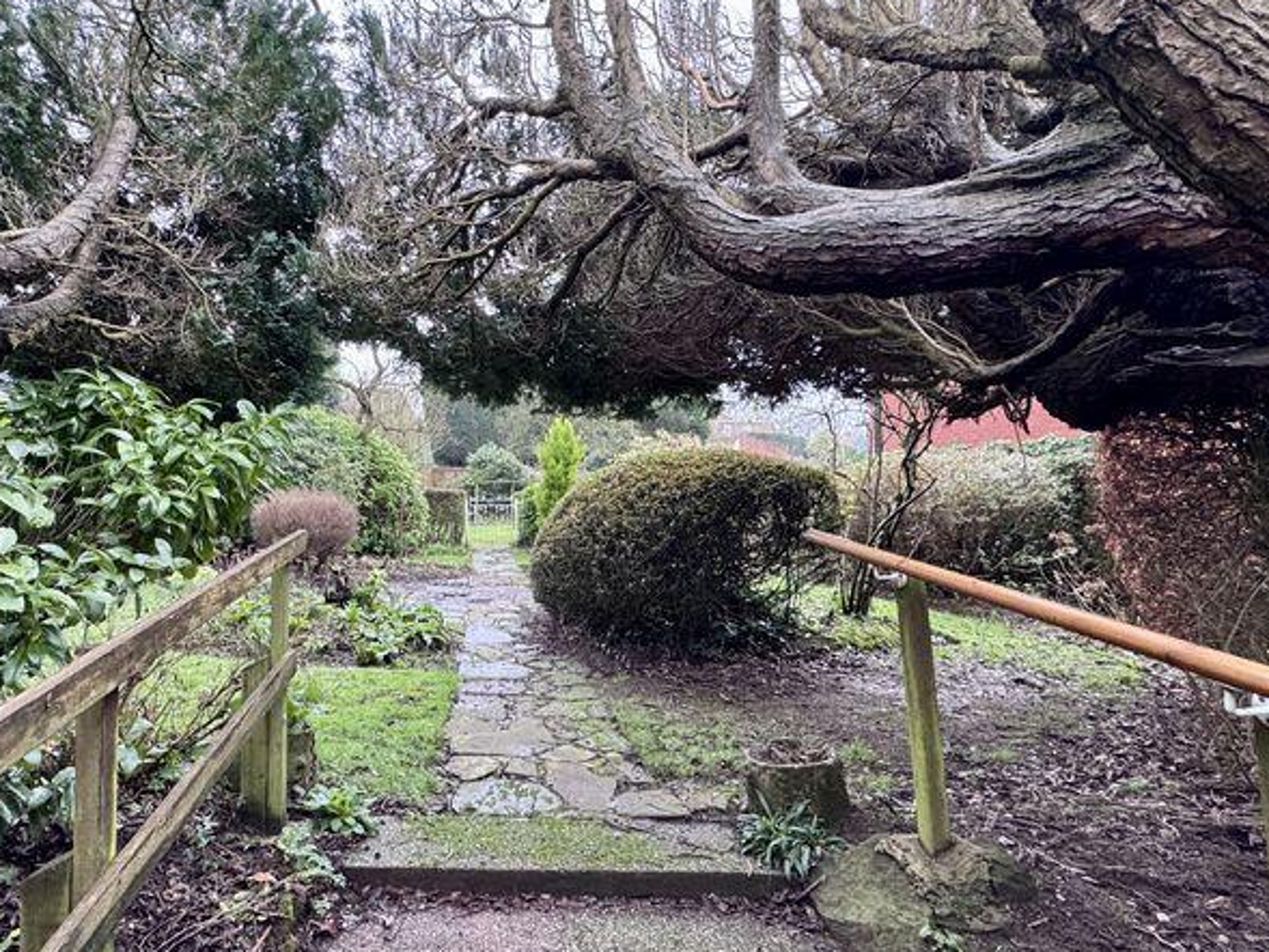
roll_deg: +0.1
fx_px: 697
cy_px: 485
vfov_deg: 68.7
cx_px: 474
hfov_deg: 83.0
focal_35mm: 19
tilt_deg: +2.4
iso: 250
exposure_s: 1/99
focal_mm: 2.22
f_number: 2.2
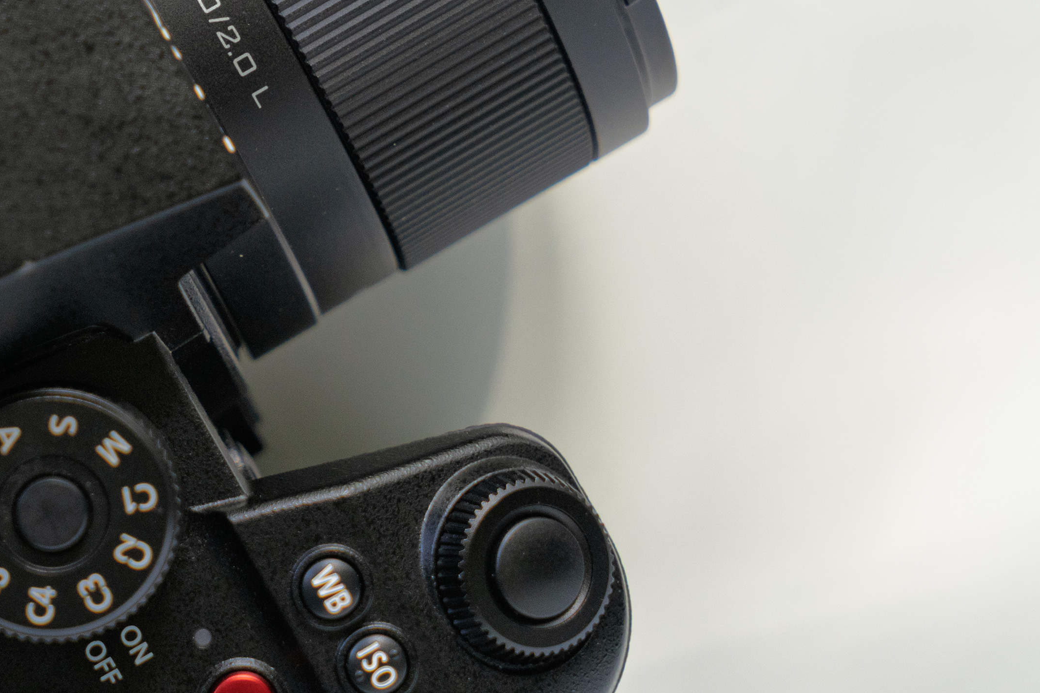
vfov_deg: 10.8
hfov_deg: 16.2
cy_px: 121
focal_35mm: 126
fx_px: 3640
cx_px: 279
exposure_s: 1/80
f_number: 6.3
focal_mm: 70
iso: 800
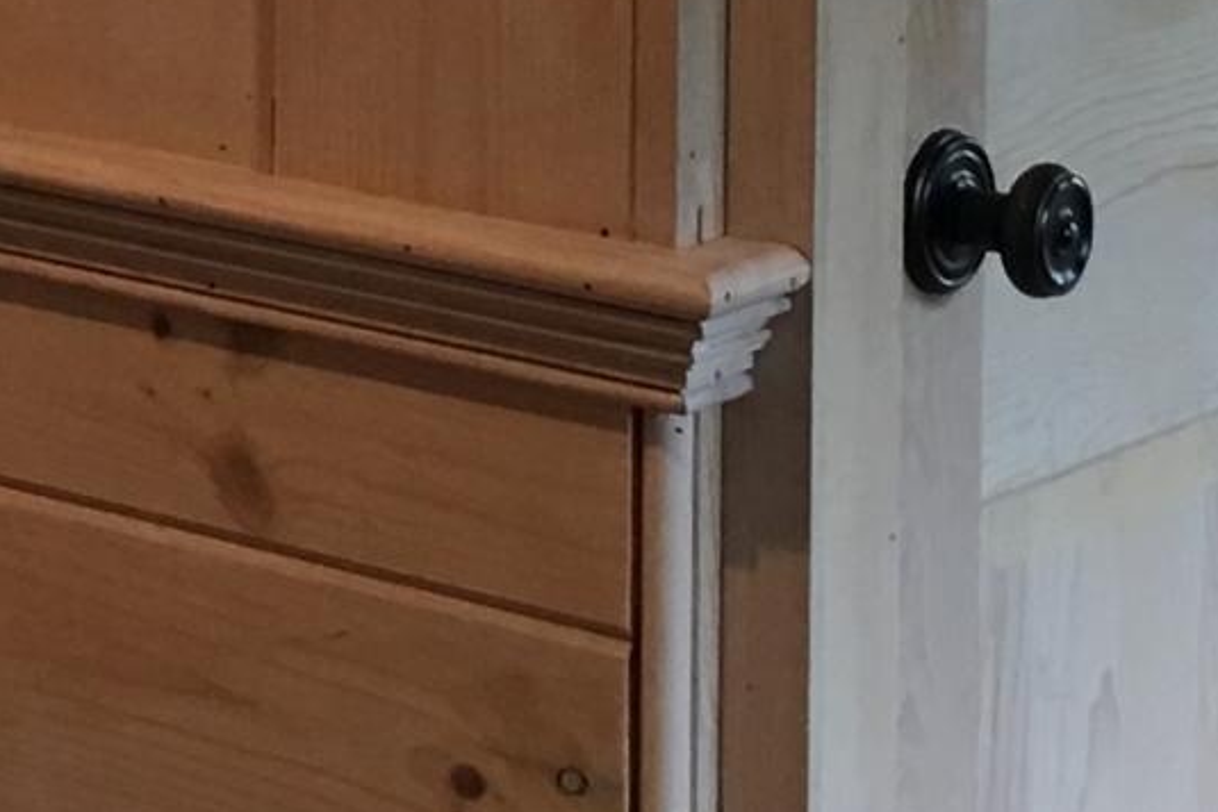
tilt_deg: -4.2
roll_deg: -0.1
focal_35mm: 169
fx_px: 5719
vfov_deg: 7.9
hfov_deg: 11.5
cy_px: -603
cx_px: -742
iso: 40
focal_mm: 4.15
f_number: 2.2
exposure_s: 1/15
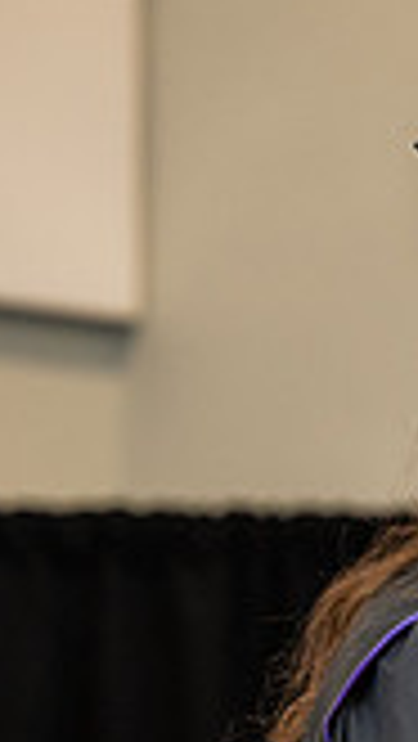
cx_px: 647
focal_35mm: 441
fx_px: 8676
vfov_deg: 4.9
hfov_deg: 2.8
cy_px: 812
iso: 1600
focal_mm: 120
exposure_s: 1/200
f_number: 3.5
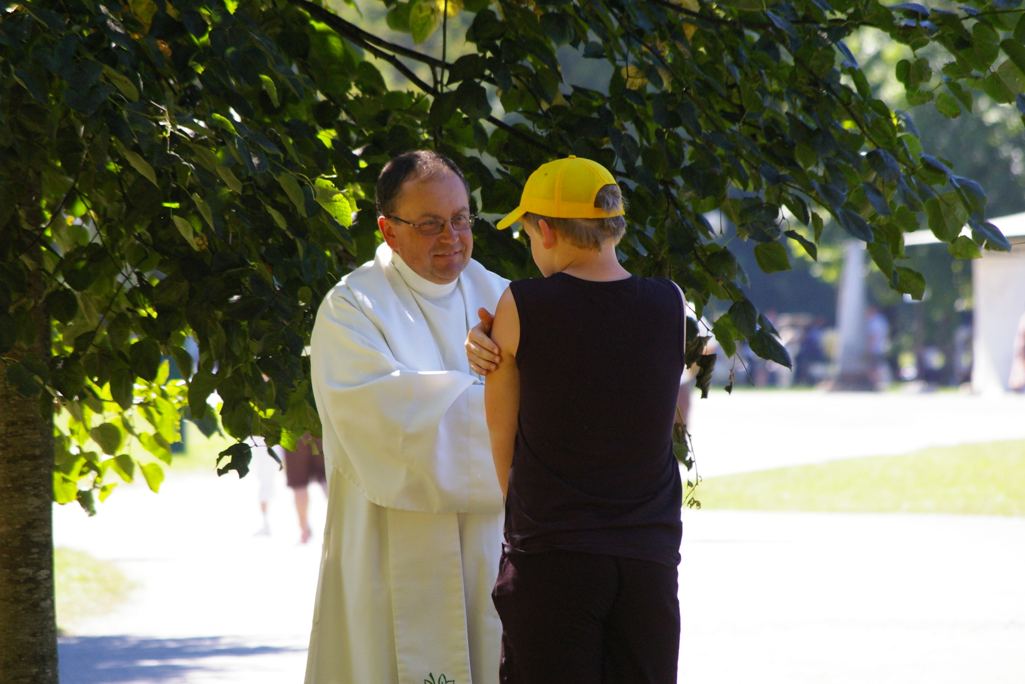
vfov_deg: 4.6
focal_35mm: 300
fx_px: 8541
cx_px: 512
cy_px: 342
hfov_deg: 6.9
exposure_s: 1/350
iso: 800
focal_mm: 200
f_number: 8
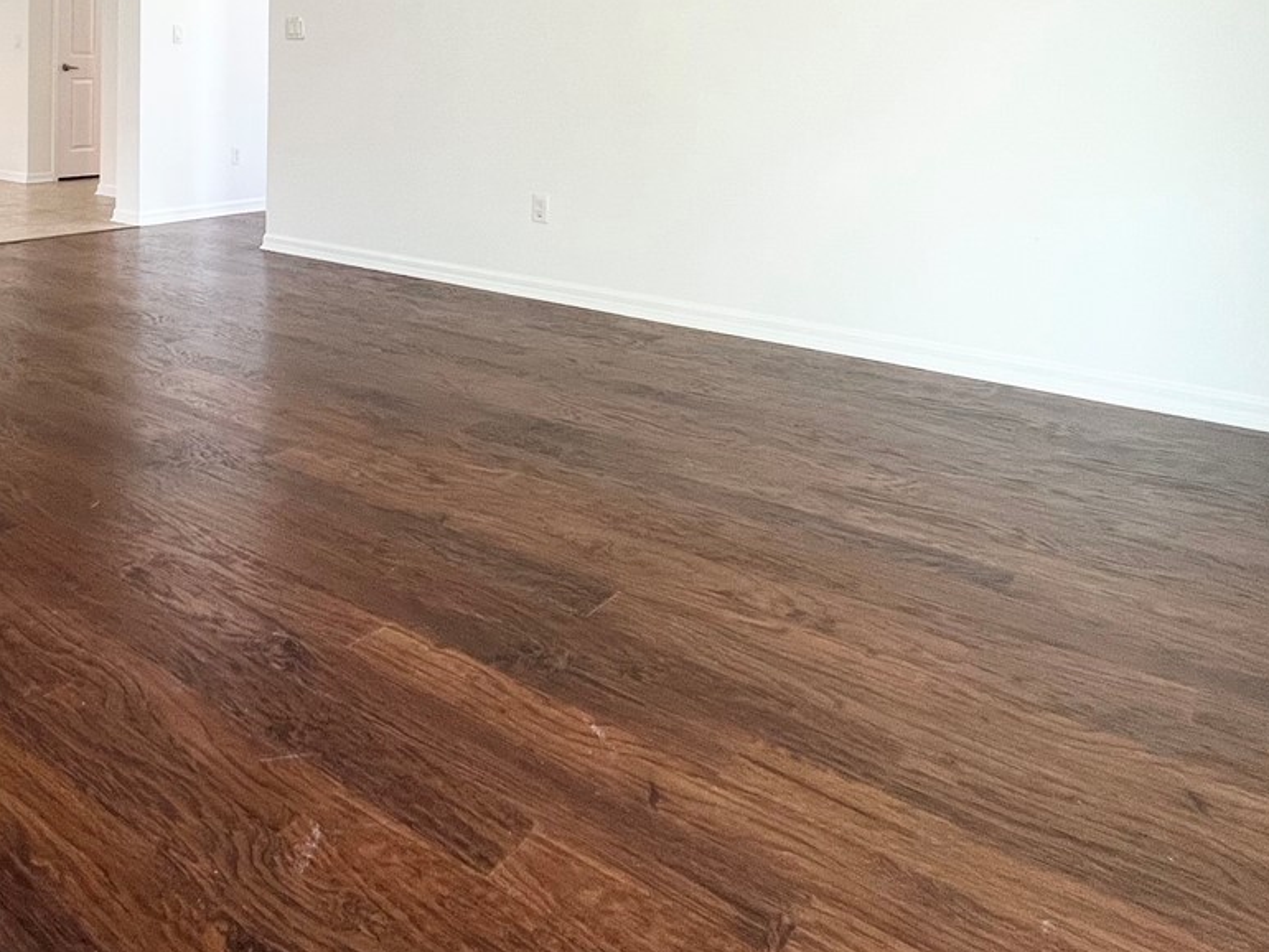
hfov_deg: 61.0
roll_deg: -0.3
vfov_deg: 45.9
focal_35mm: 27
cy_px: 77
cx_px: 288
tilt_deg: -0.2
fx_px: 990
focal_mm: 1.57
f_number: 1.8
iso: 200
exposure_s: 1/120
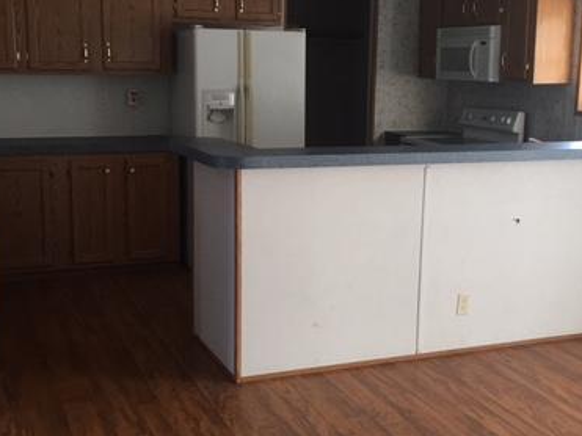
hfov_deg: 38.2
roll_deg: -0.5
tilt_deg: -11.1
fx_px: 840
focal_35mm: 50
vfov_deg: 29.1
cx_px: 311
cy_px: 213
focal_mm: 4.15
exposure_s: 1/15
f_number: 2.2
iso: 32
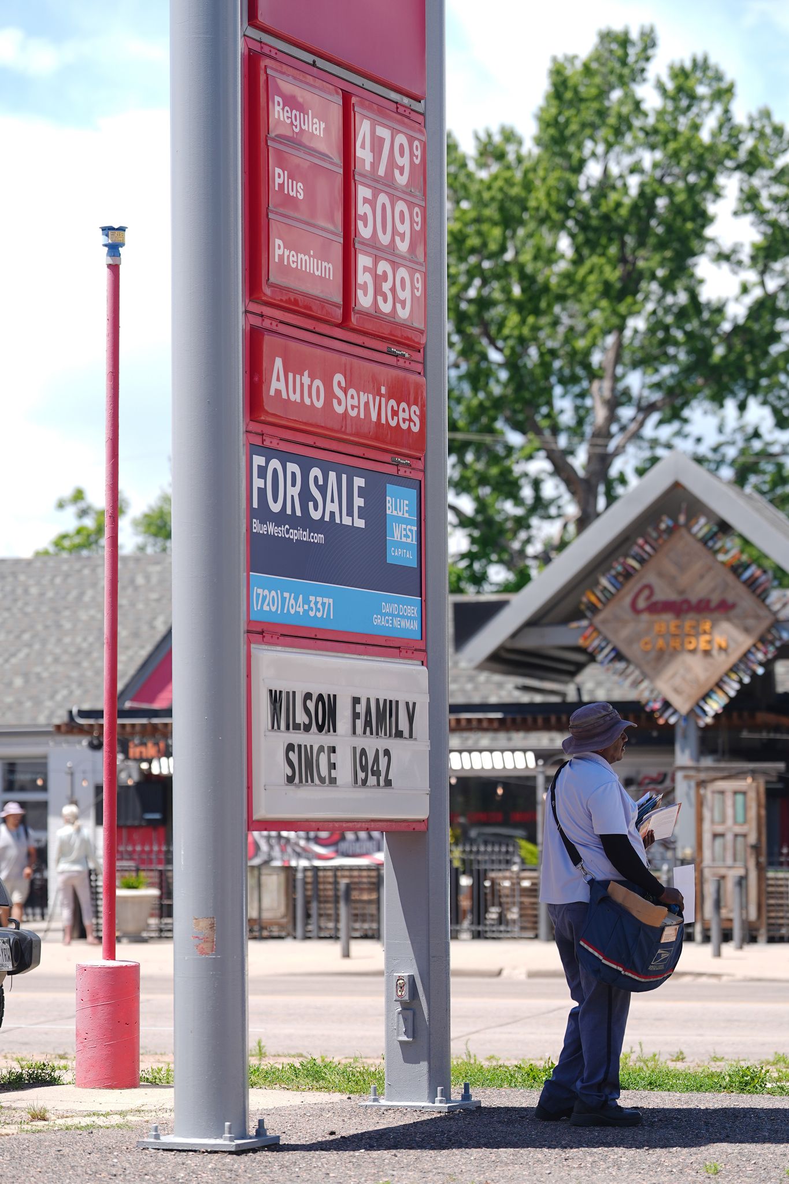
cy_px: 592
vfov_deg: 18.3
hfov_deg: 12.2
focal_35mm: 112
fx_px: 3682
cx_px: 394
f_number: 3.2
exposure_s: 1/2000
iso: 200
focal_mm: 112
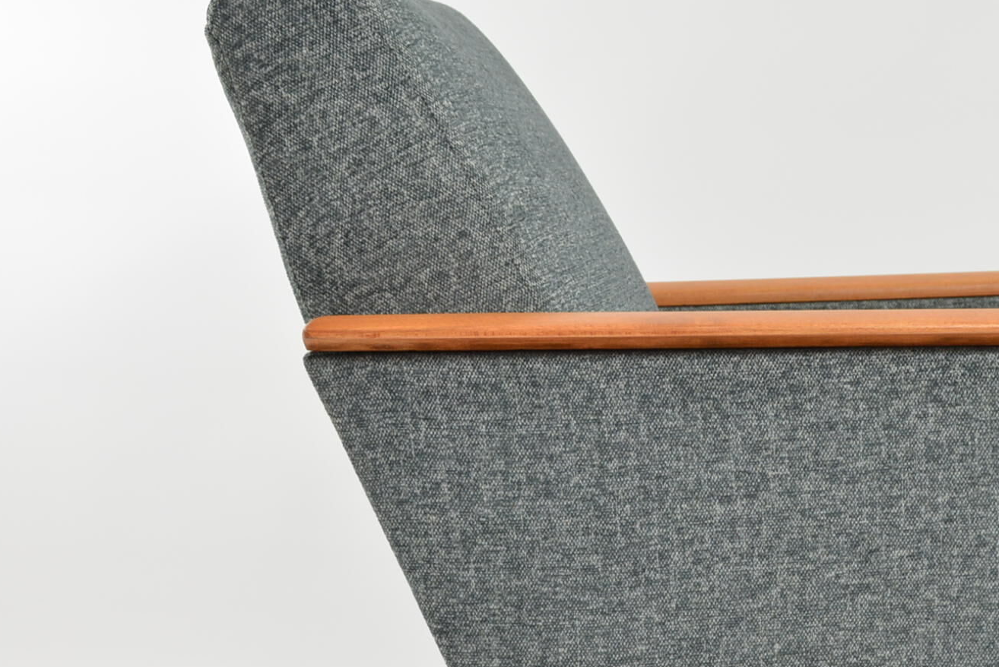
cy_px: 569
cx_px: 859
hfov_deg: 24.2
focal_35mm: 82
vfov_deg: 16.5
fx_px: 2277
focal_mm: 24
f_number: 5.6
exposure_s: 1/60
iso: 400
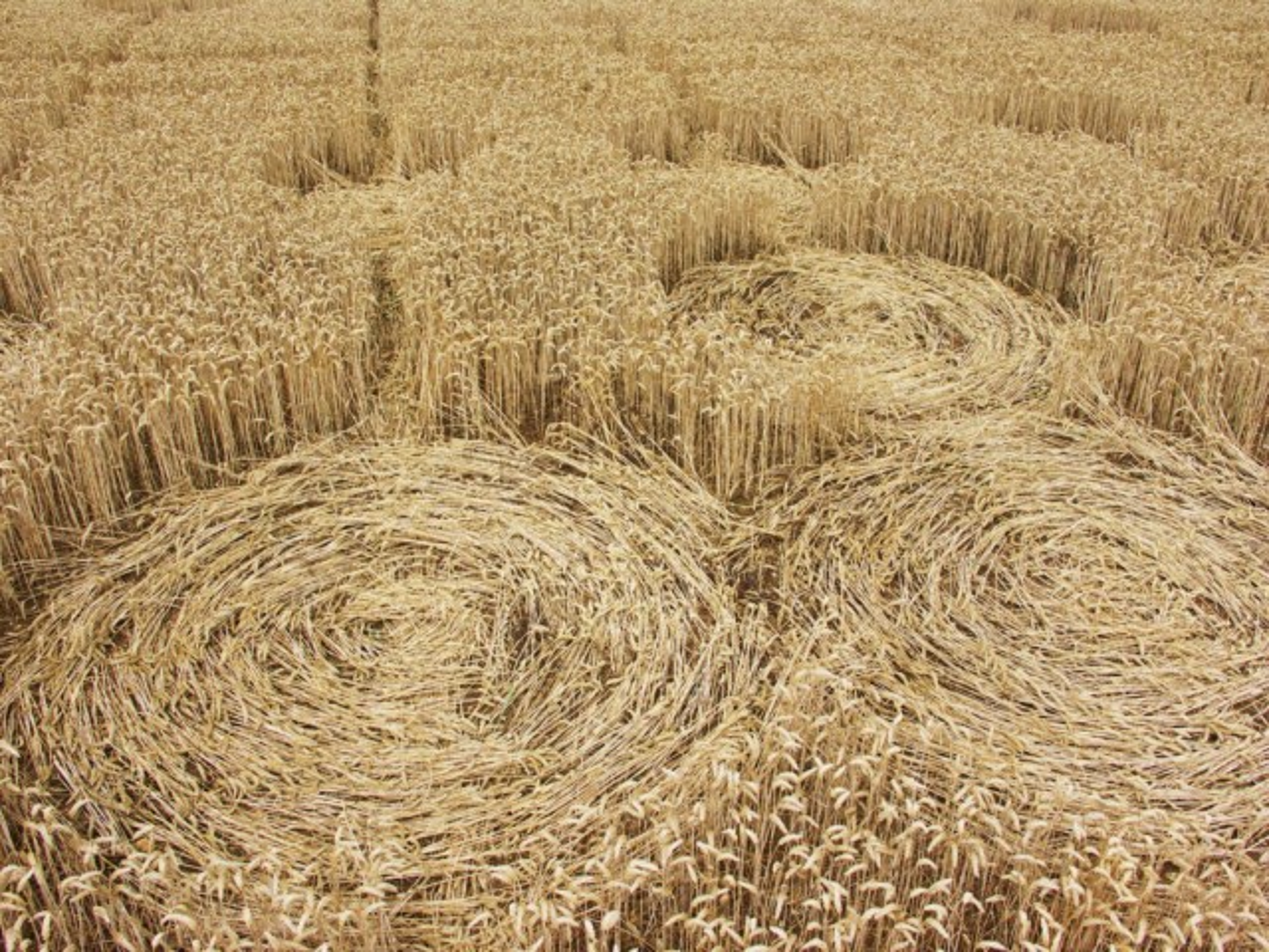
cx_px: 634
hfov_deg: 58.4
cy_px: 476
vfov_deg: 45.4
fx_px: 1136
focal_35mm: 31
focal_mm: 8
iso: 50
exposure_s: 1/250
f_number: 5.6
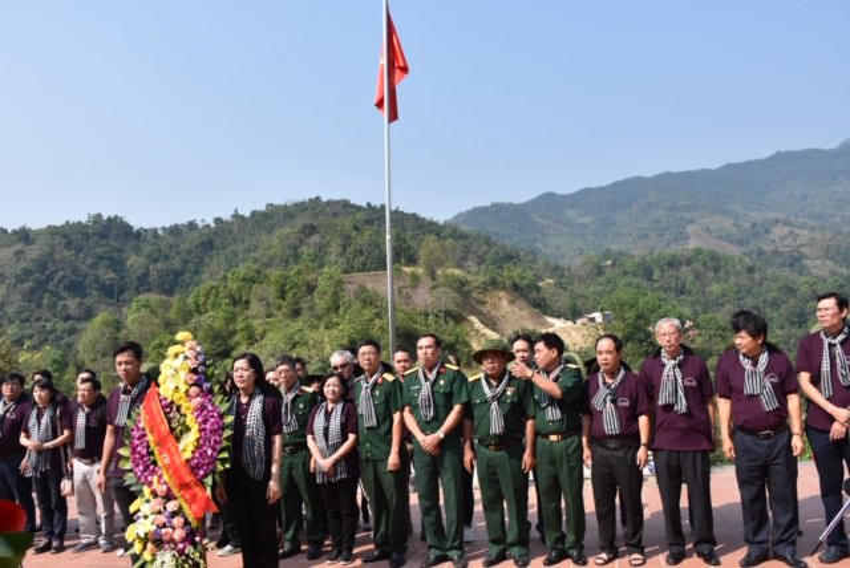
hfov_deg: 67.3
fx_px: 638
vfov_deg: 48.0
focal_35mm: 27
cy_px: 284
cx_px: 425
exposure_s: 1/500
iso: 250
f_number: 8
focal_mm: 18
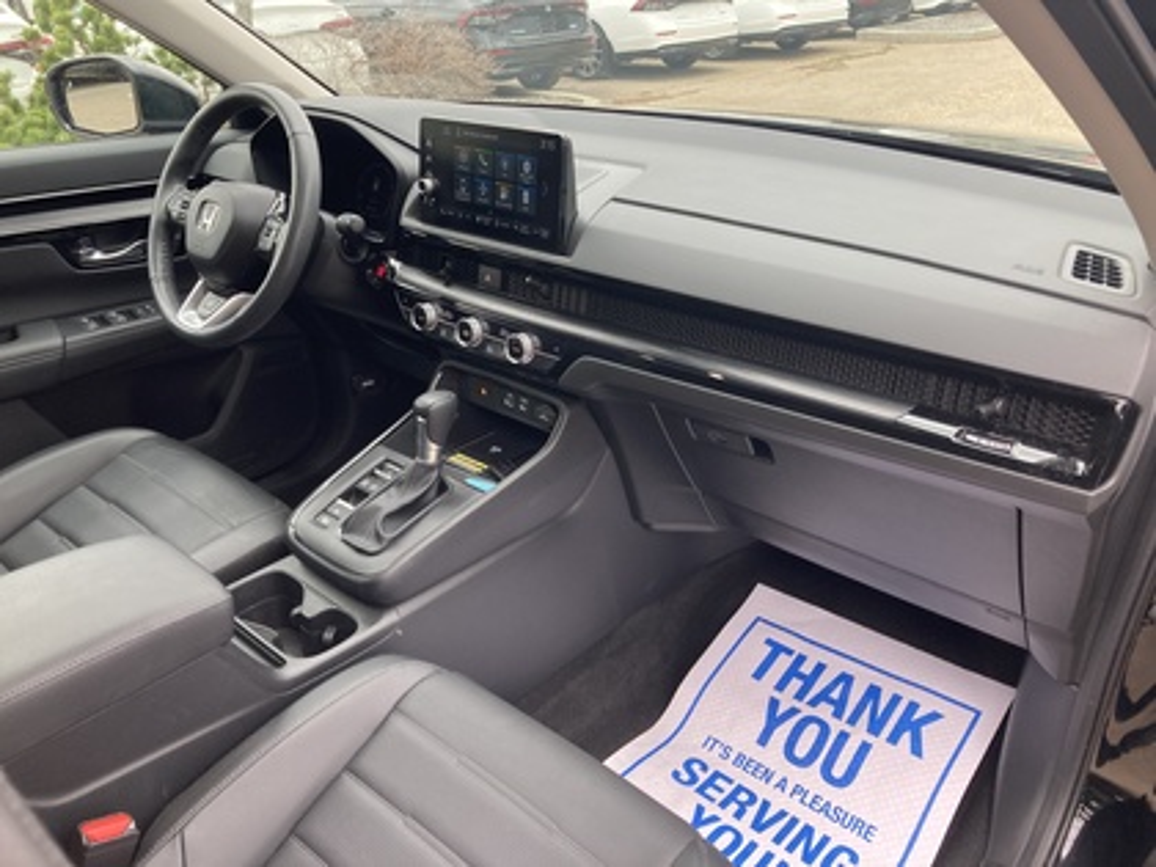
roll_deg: +0.8
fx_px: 935
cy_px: 434
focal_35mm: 28
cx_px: 578
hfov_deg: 63.4
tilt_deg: -28.7
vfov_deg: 49.7
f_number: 1.8
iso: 50
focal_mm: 3.99
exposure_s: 1/121
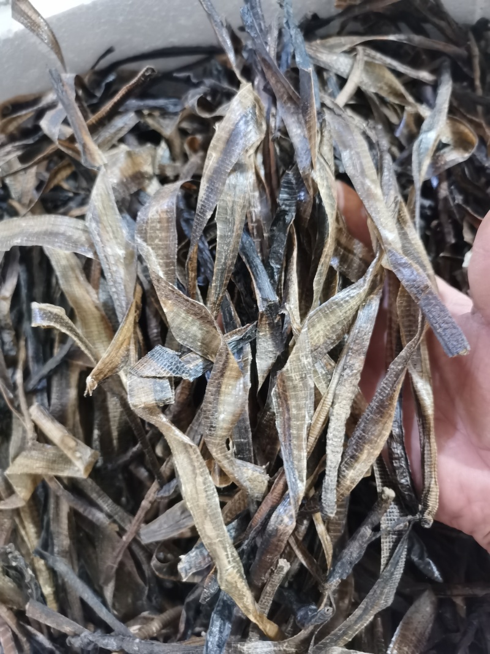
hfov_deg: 51.3
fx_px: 510
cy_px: 327
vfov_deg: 65.3
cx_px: 245
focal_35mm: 27
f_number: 1.8
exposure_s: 1/20
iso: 800
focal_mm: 5.58
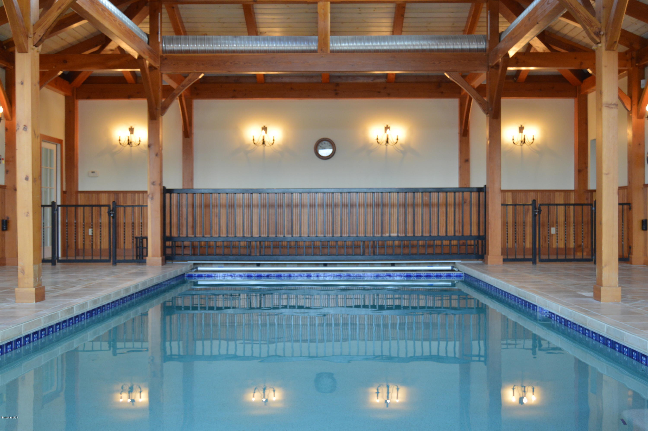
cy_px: 216
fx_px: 701
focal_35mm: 39
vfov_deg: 34.1
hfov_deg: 49.6
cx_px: 324
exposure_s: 1/60
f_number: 4
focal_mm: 26
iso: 640
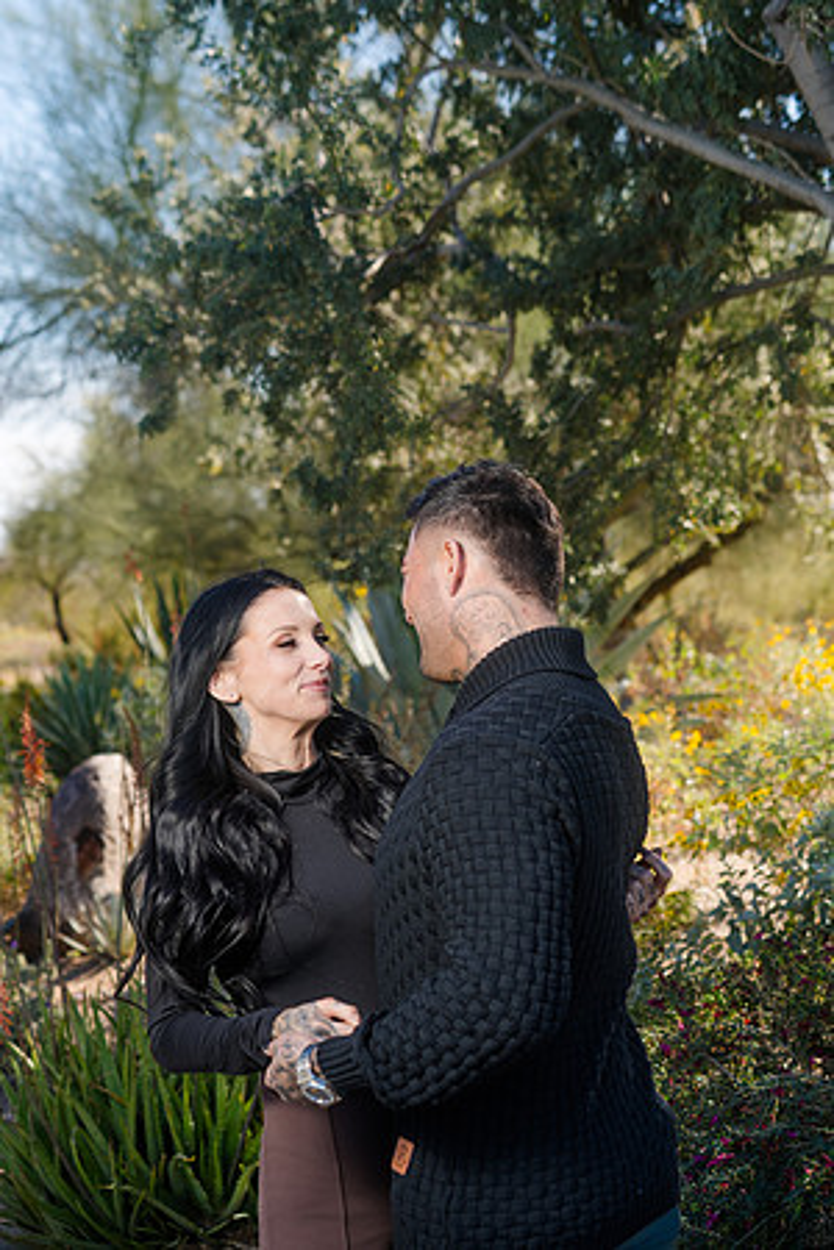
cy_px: 625
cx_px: 417
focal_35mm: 70
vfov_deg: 28.8
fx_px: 2432
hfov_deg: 19.5
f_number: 5.6
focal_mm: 70
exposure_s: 1/250
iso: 100
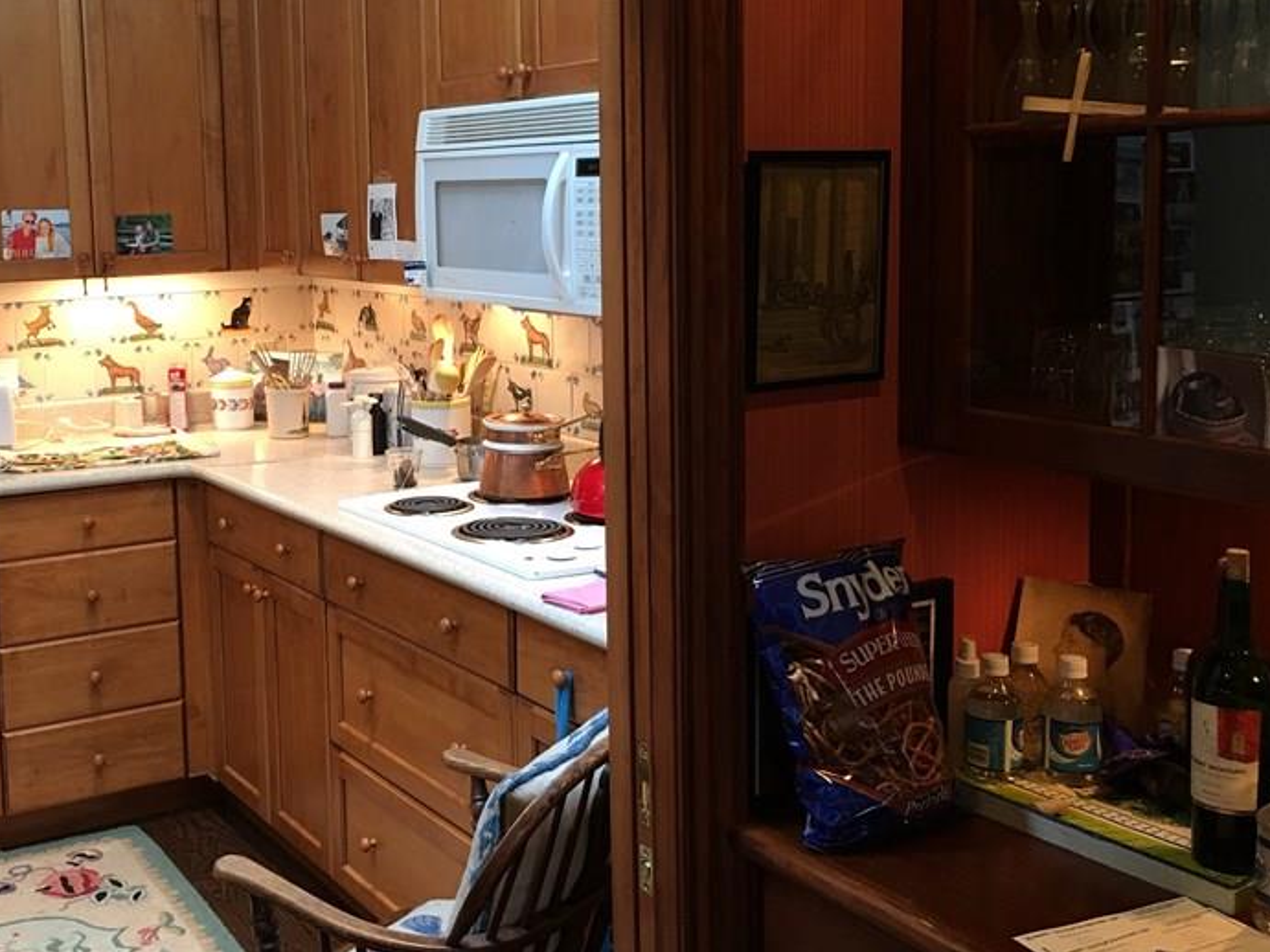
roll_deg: +2.1
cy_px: 368
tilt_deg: -5.9
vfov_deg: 33.4
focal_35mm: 43
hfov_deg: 43.3
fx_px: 1577
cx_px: 426
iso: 40
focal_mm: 4.15
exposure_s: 1/15
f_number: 2.2
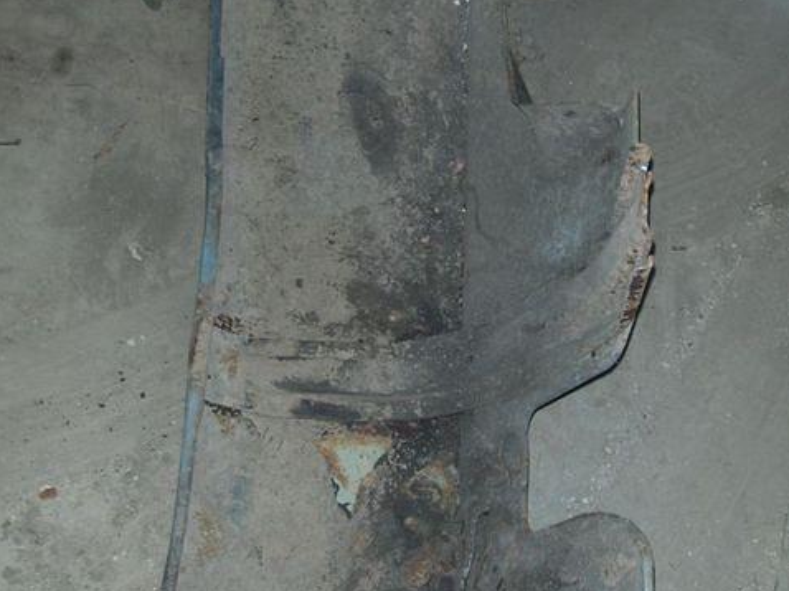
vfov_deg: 26.5
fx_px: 1253
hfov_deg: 35.0
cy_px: 256
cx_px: 393
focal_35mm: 55
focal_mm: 6.5
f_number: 3.5
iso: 100
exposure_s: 1/60
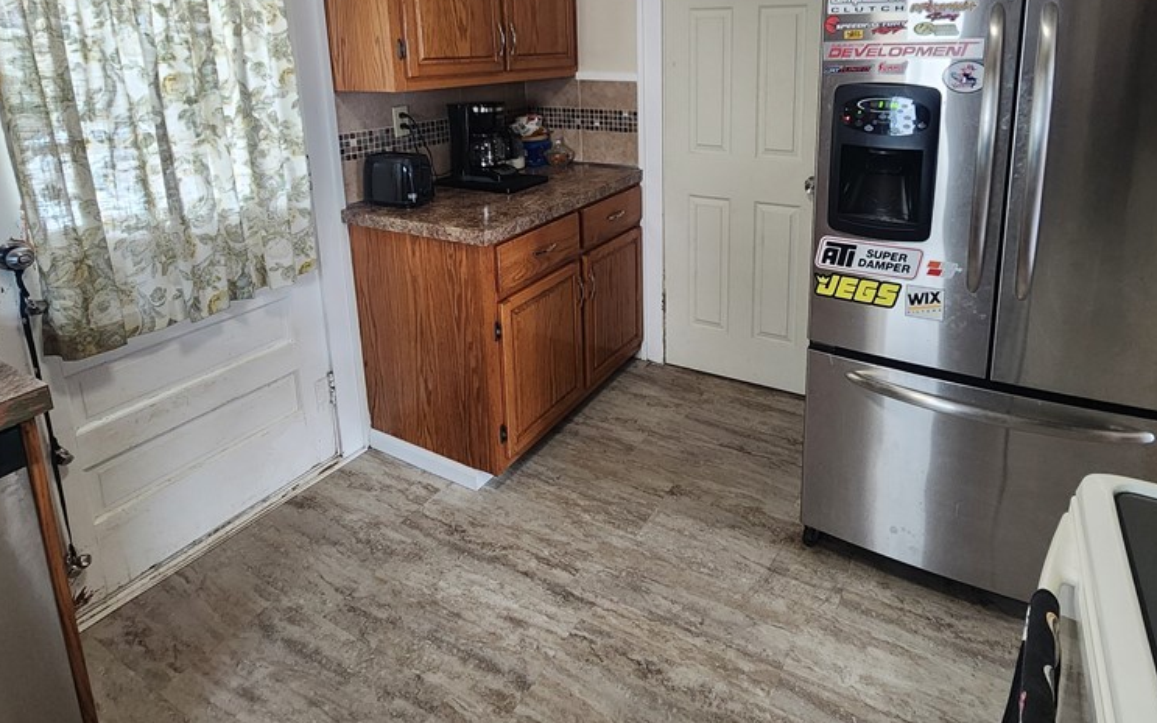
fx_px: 599
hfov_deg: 87.7
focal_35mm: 19
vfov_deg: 58.8
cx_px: 640
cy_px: 176
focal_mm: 2.2
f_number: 2.2
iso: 320
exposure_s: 1/60
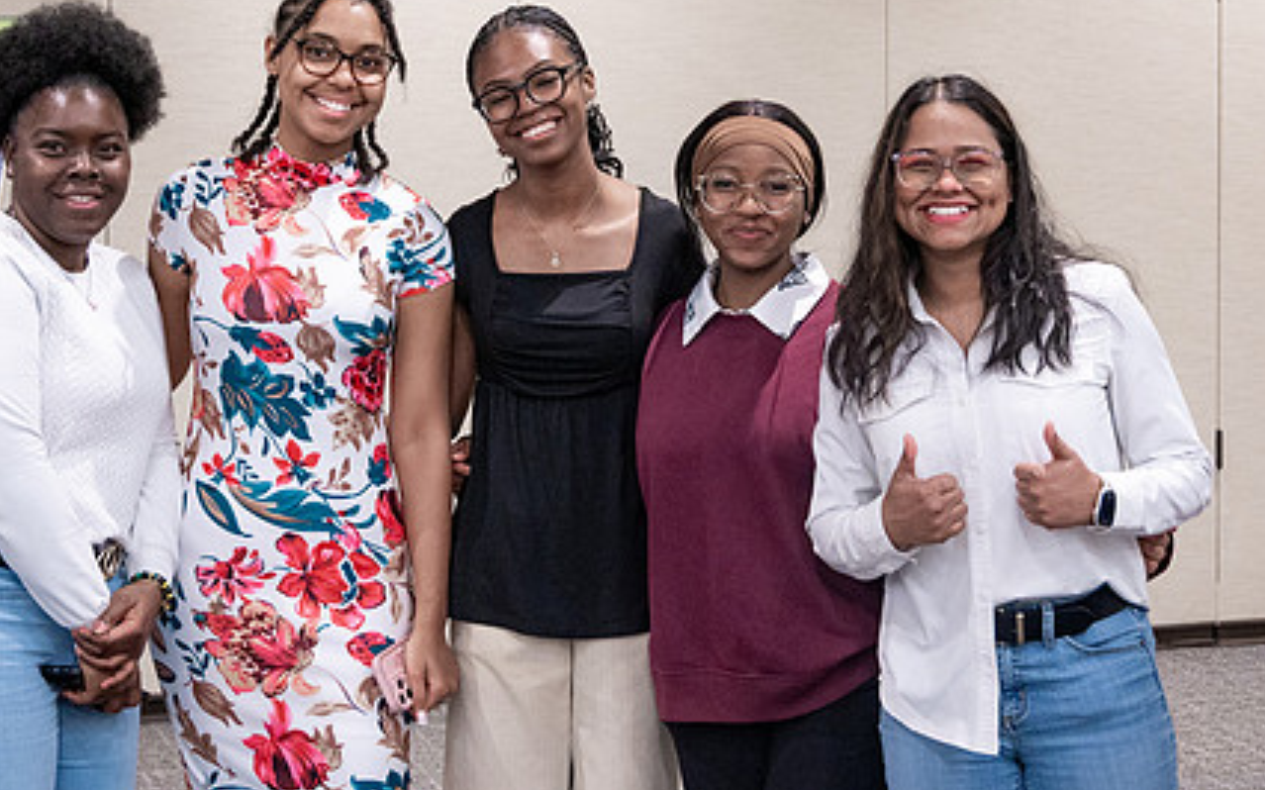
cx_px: 622
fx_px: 2413
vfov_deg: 18.3
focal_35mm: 70
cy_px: 82
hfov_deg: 29.4
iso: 1600
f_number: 4
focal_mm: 37
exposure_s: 1/200
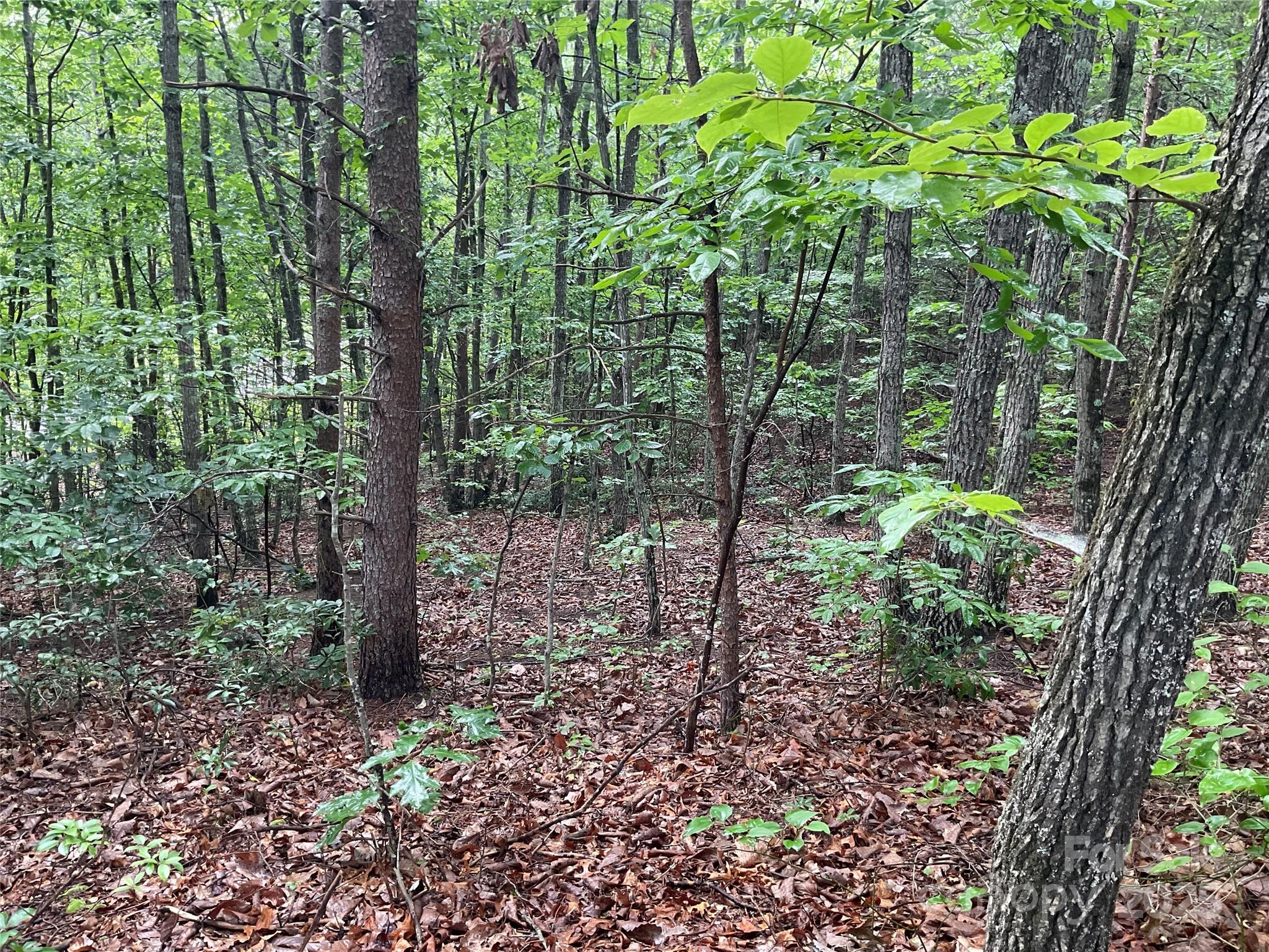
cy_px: 476
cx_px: 634
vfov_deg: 48.2
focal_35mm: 29
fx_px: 1063
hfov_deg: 61.7
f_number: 1.8
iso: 80
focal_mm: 3
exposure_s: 1/60
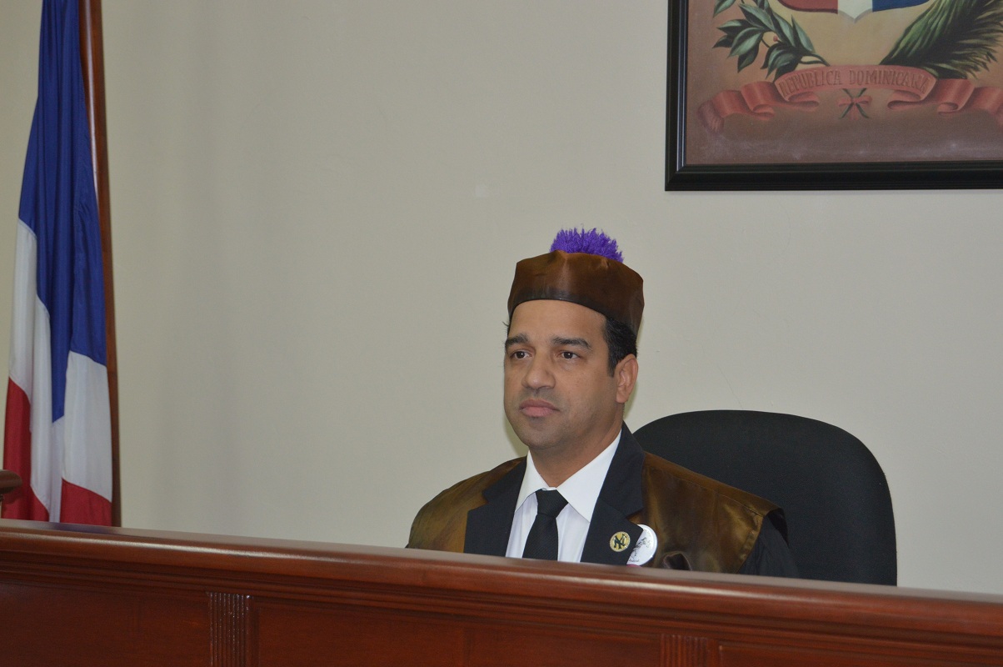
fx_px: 2171
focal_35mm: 78
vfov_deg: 17.5
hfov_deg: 26.0
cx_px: 502
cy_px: 334
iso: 800
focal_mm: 52
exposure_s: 1/60
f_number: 5.6
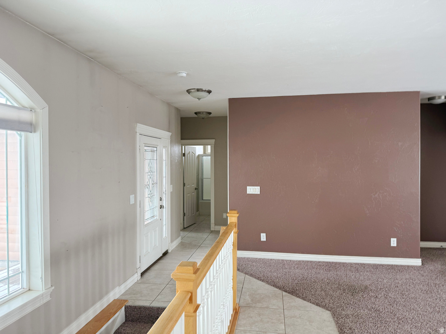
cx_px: 223
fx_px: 309
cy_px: 167
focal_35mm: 24
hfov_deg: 71.6
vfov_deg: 56.8
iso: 100
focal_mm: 6.76
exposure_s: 1/121
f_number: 1.78
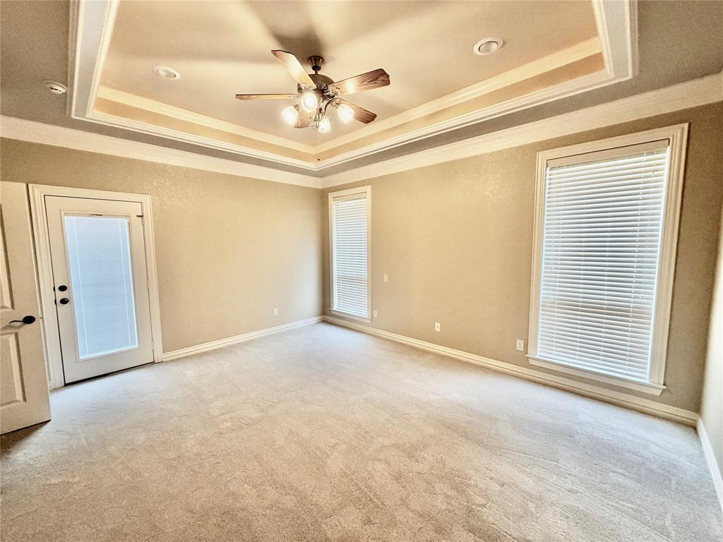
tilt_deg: -5.3
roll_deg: +0.9
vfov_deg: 85.7
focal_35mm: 14
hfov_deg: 102.1
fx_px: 292
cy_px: 271
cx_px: 362
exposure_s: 1/60
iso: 160
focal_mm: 2.22
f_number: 2.2
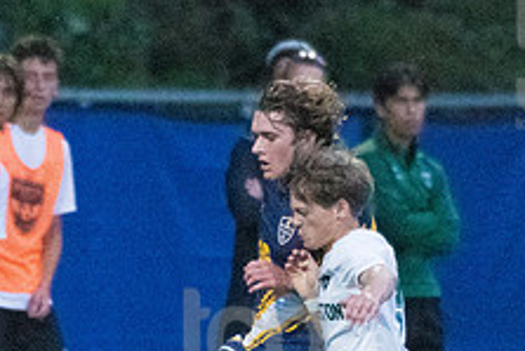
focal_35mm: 1441
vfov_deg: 1.0
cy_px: 372
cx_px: 254
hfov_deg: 1.4
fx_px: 21027
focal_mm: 370
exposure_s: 1/2000
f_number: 5.6
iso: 10000
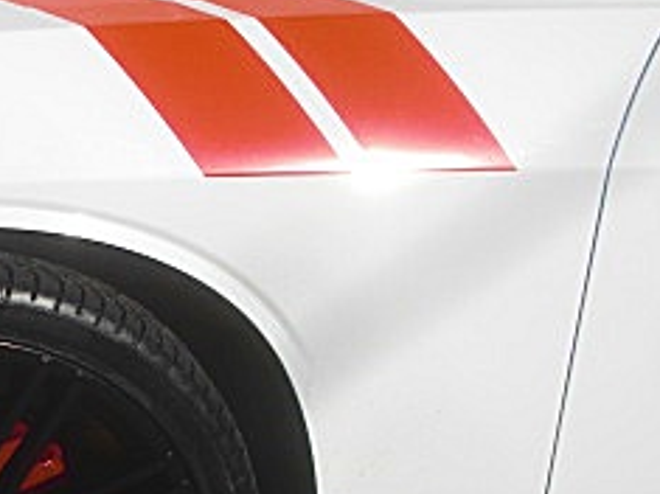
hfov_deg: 19.1
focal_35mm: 98
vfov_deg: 15.0
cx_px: -98
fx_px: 1868
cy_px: 387
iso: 50
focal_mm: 6.3
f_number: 7.9
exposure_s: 1/200
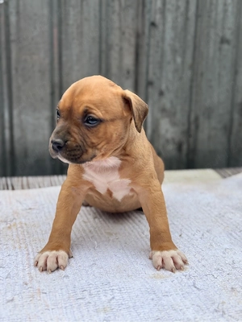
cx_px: 121
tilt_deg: -8.4
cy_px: 161
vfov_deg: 39.7
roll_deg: -0.2
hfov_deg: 30.3
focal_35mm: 48
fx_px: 447
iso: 64
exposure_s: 1/802
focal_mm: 6.76
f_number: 1.78
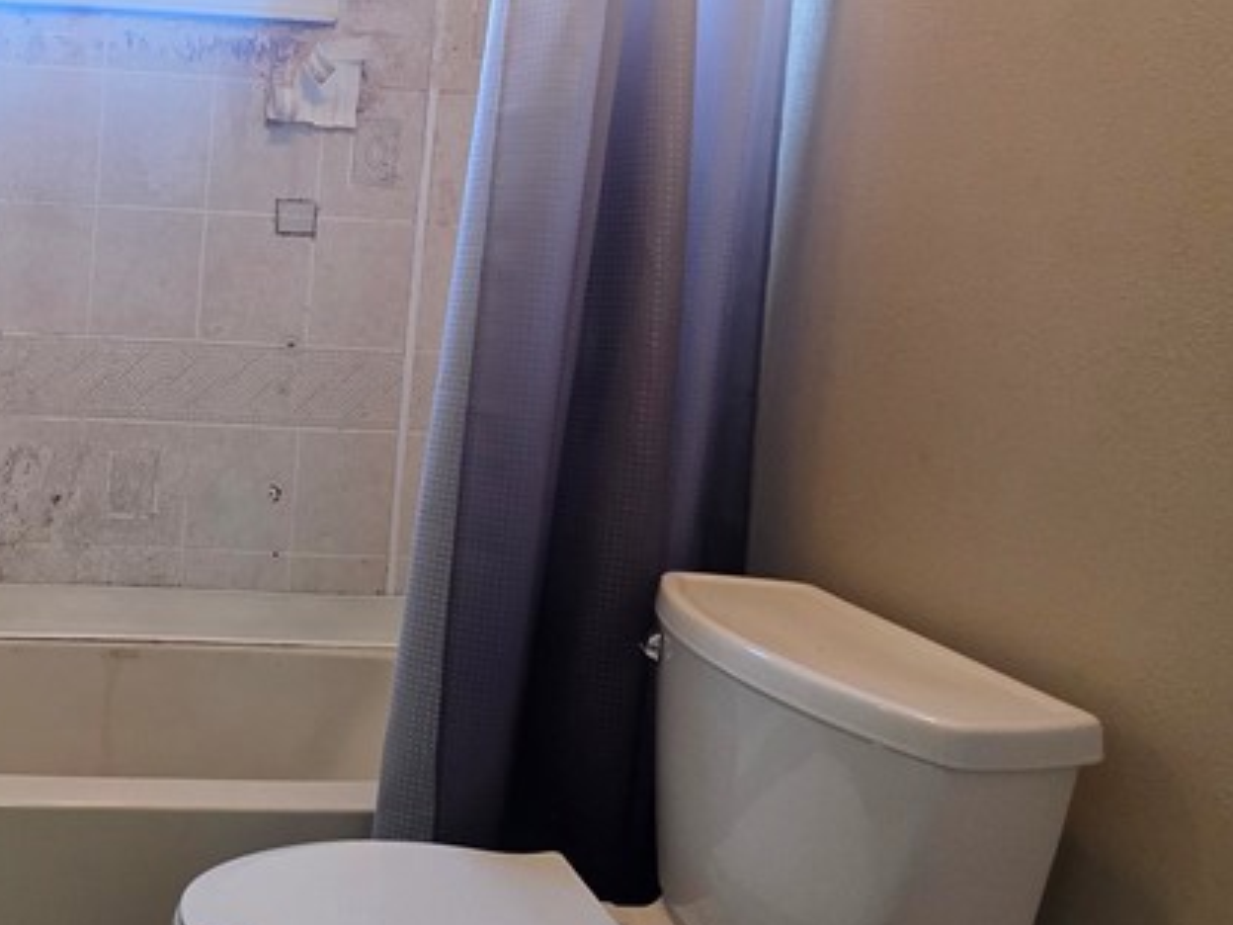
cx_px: 6
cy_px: 326
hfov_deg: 47.4
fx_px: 1140
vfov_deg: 43.7
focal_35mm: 32
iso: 250
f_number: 1.9
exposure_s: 1/120
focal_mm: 2.2
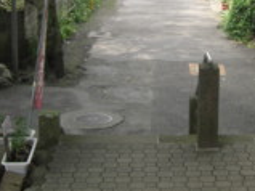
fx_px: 773
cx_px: 208
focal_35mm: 105
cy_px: 18
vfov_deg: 13.9
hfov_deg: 18.5
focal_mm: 7.9
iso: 80
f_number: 2.8
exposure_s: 1/200
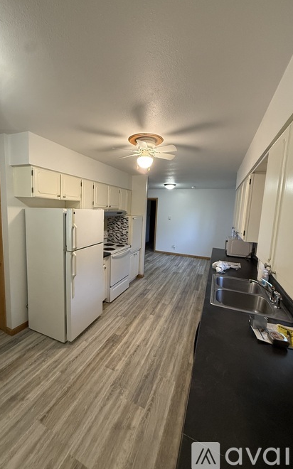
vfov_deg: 101.5
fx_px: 192
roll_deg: -2.7
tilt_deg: -6.6
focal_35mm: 15
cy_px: 233
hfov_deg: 74.4
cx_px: 129
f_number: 2.2
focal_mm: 2.22
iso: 500
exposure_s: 1/120
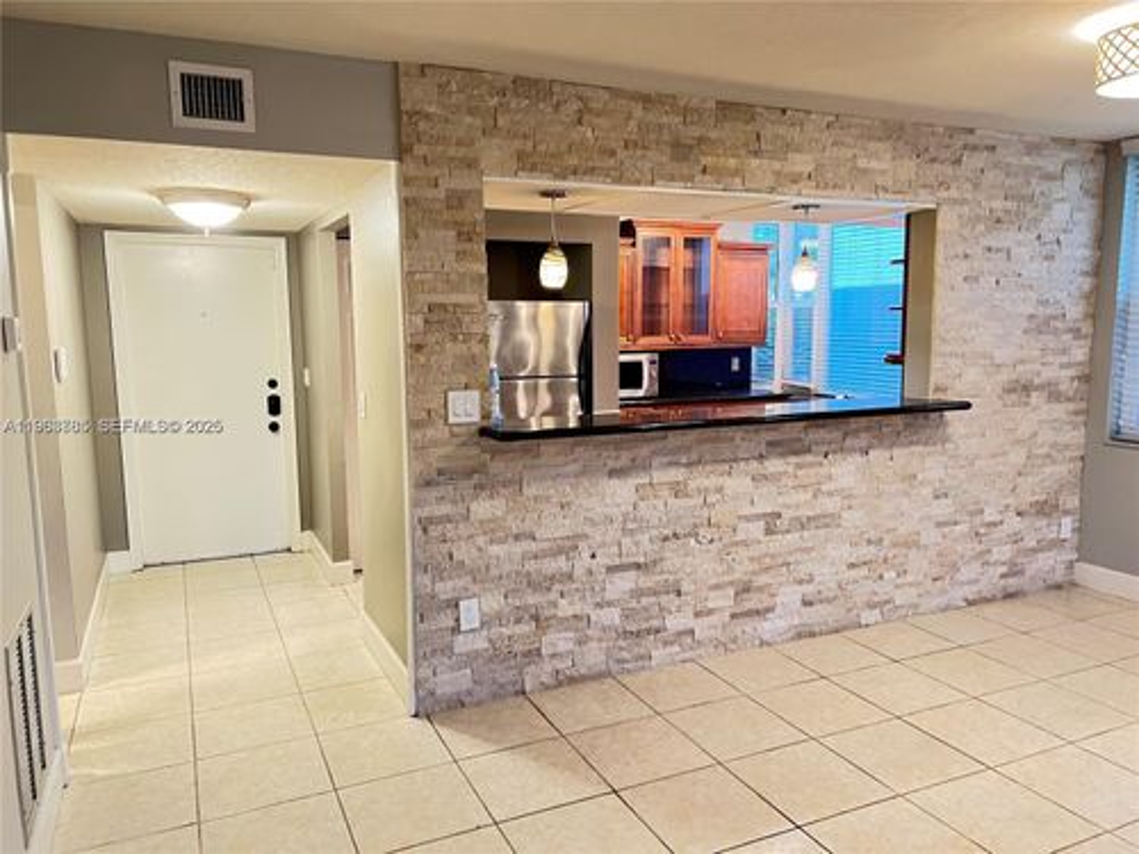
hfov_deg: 67.3
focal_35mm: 26
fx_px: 856
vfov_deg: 53.1
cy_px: 427
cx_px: 570
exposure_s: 1/40
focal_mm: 5.7
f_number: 1.5
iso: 500
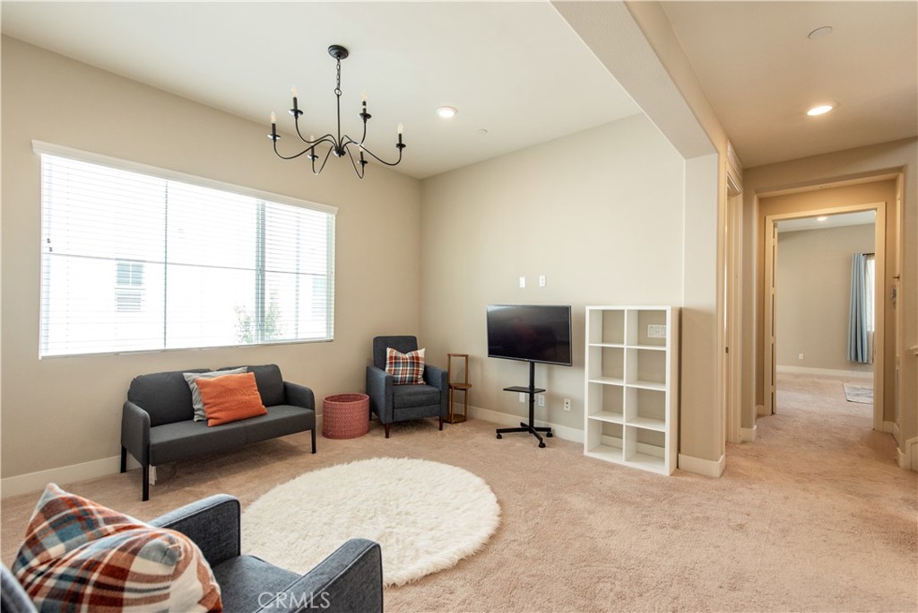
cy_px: 306
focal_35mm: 16
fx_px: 408
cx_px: 459
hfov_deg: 96.7
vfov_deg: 73.8
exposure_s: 1/125
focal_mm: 16
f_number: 5.6
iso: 500
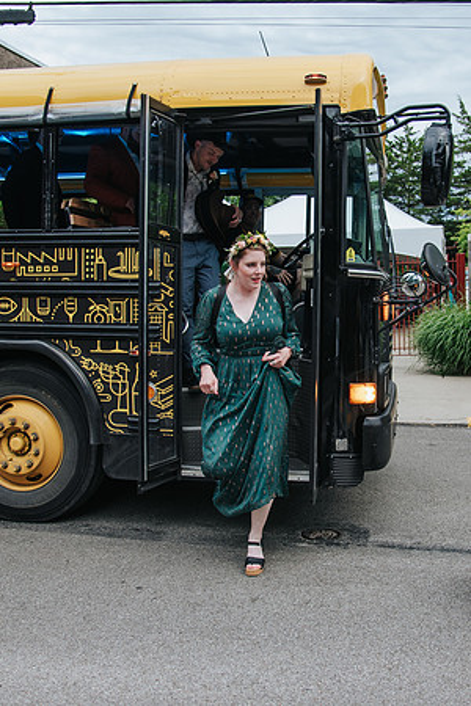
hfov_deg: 35.9
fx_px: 723
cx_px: 296
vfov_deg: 52.1
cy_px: 351
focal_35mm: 37
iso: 560
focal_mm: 24
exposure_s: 1/250
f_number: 4
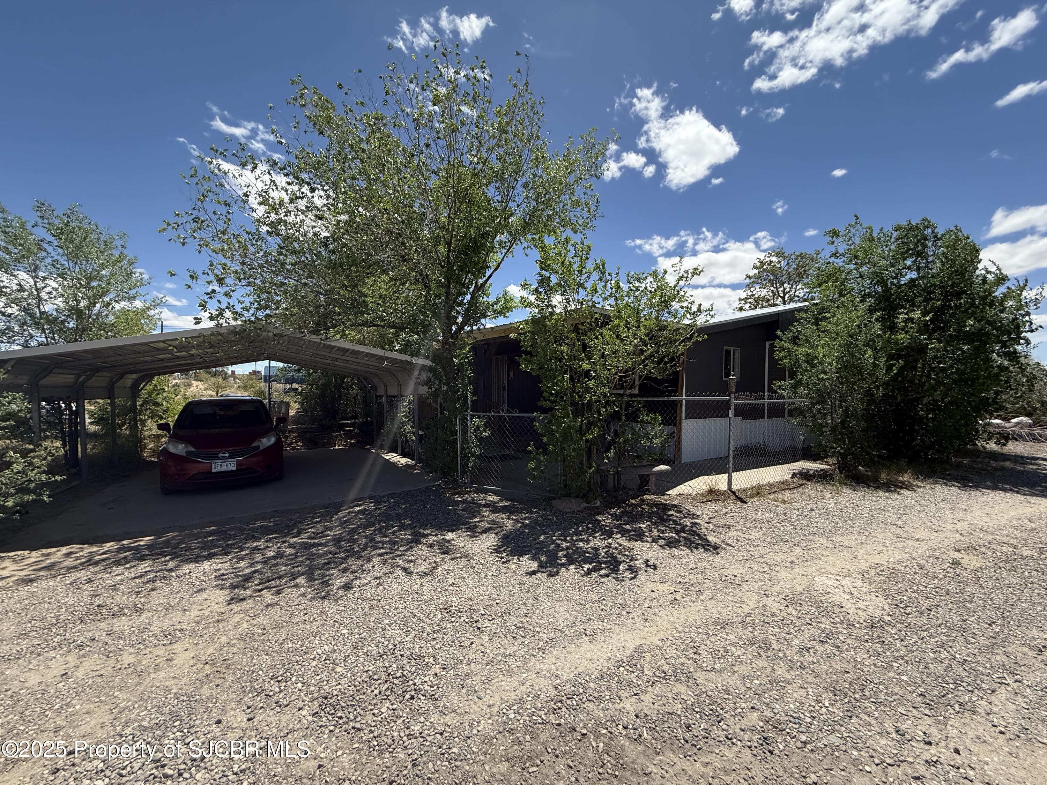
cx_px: 524
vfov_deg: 85.7
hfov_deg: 102.1
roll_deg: +1.6
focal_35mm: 14
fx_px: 423
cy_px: 392
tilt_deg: -0.7
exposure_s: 1/1145
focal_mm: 2.22
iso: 64
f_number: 2.2
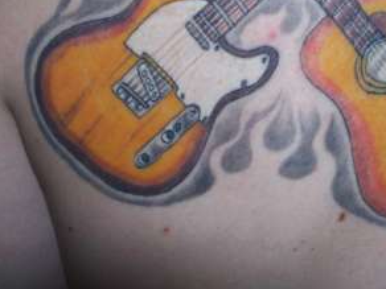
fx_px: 803
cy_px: -4
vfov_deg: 19.8
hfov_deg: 26.8
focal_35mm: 72
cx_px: 264
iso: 140
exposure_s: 1/60
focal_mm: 6
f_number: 2.8
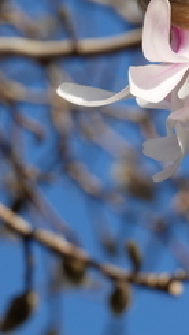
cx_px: 218
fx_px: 2857
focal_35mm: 321
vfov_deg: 6.7
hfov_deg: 3.8
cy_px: 85
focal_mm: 60
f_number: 8
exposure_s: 1/400
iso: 200
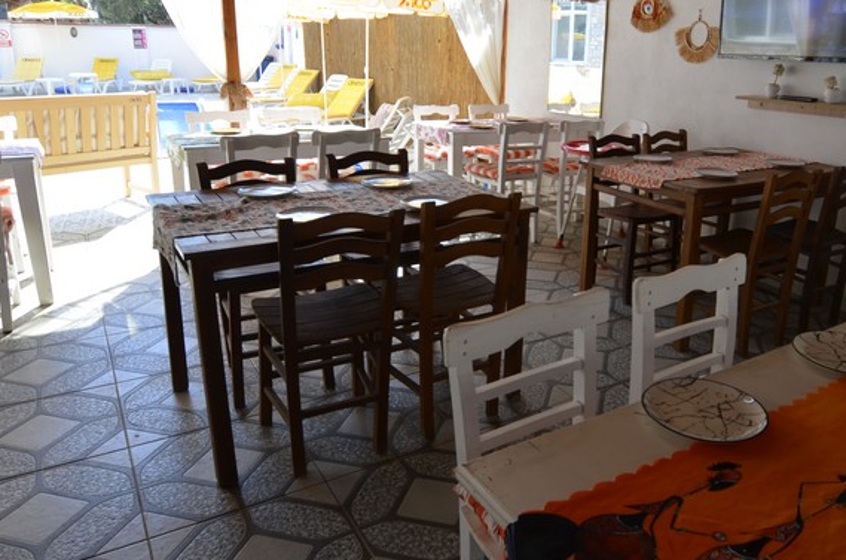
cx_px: 495
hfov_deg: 67.0
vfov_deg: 47.5
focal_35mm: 27
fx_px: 633
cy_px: 232
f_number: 6.7
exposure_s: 1/180
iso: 200
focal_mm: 10
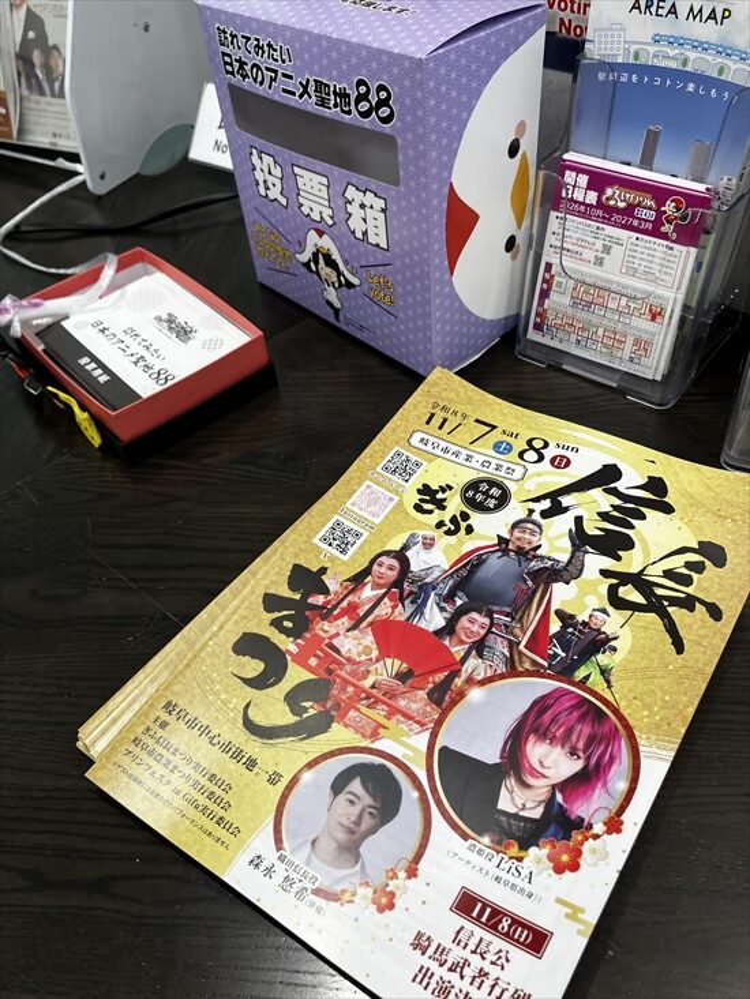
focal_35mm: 28
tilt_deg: -46.9
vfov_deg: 63.4
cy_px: 500
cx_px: 375
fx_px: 809
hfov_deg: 49.8
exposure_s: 1/120
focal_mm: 3.99
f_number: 1.8
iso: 64
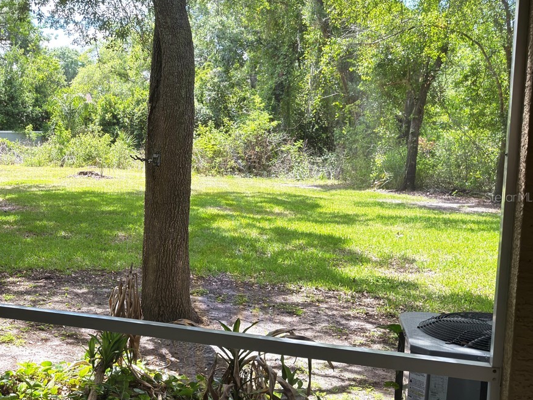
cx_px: 54
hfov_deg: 39.8
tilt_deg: -5.3
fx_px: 678
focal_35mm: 44
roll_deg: +0.4
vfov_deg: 32.9
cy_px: 197
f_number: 1.78
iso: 64
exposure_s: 1/584
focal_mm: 6.76
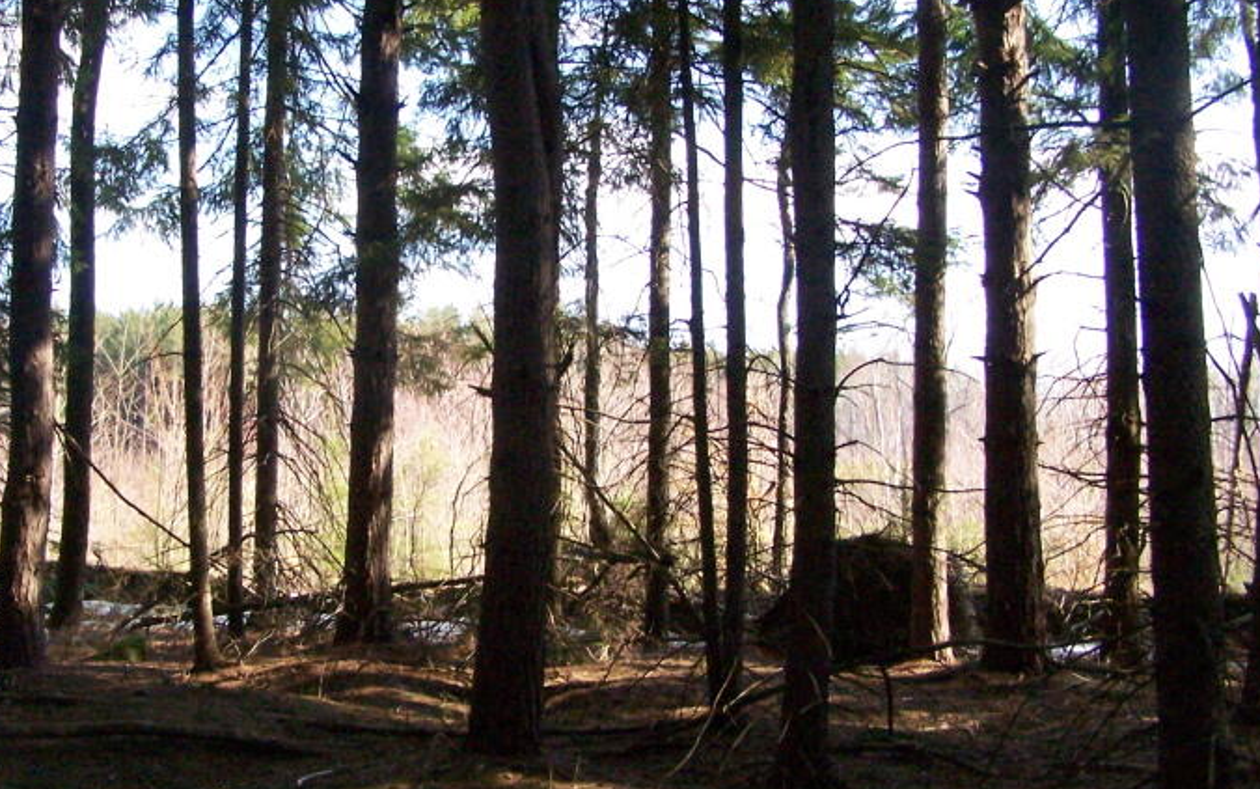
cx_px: 481
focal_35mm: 61
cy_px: 377
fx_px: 2095
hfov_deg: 33.3
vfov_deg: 21.3
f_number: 4
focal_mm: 6.3
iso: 400
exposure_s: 1/640
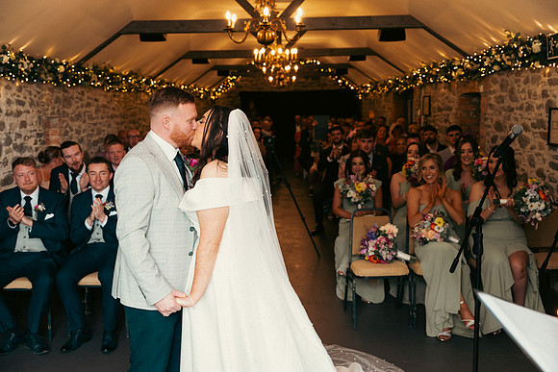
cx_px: 279
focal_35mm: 40
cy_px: 186
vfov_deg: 33.4
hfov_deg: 48.4
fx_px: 620
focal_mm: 40
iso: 1000
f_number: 3.5
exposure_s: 1/160
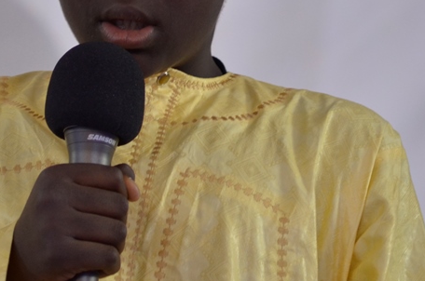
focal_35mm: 455
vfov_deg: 3.0
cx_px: 218
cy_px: 29
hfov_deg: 4.5
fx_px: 5362
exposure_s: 1/50
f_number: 4.2
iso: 640
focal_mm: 135
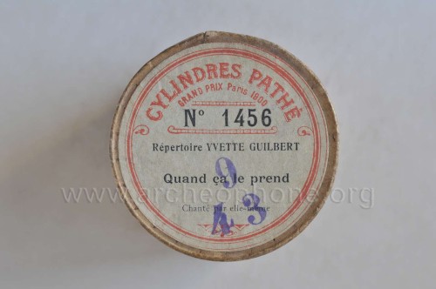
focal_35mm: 135
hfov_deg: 15.2
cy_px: 144
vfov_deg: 10.1
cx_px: 218
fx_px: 1633
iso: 200
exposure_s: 1/6
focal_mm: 90
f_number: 13
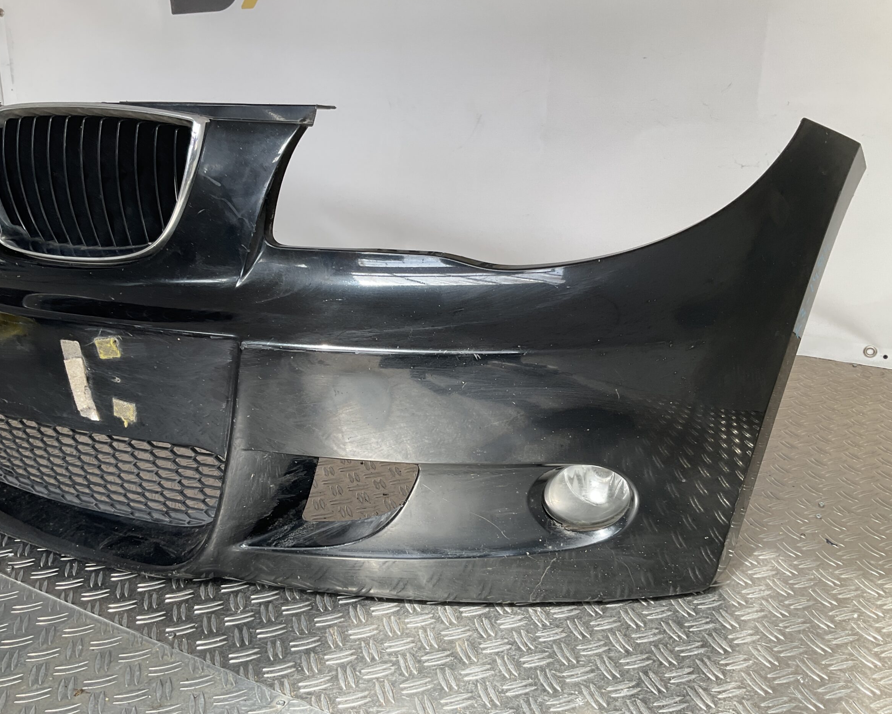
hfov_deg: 57.2
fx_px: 818
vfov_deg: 47.1
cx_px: 431
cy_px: 349
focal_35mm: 31
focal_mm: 3
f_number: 1.8
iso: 16
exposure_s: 1/165
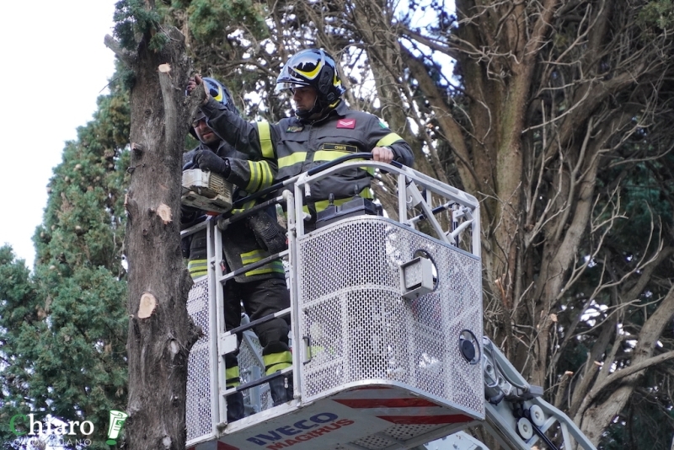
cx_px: 337
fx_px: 2950
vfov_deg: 8.7
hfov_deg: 13.0
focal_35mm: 158
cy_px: 225
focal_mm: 105
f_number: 4
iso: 1000
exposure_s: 1/320
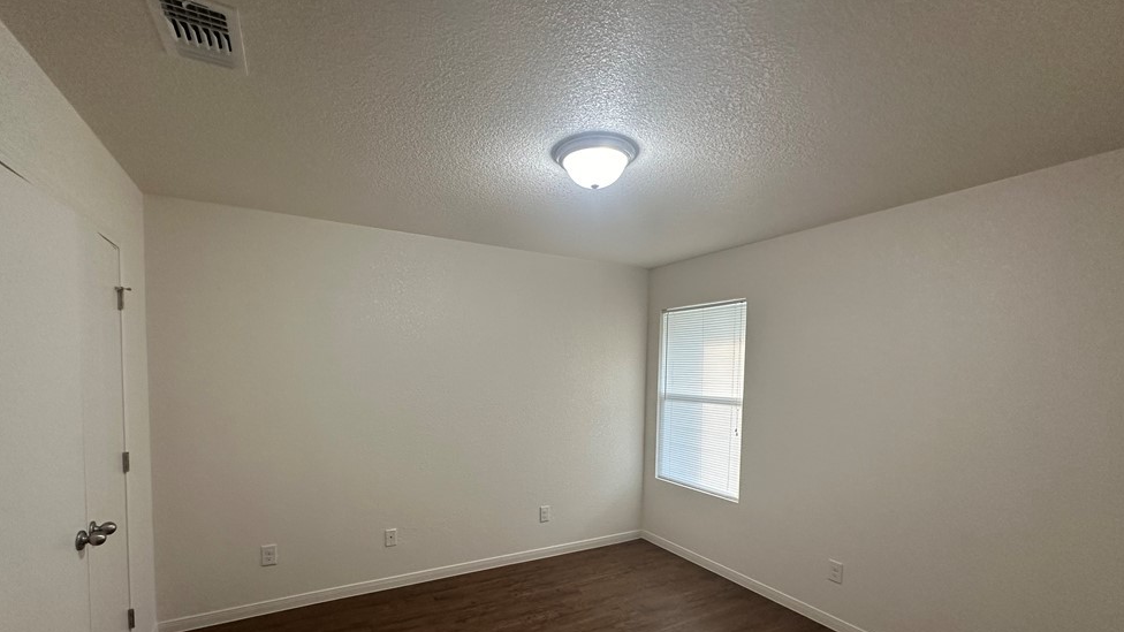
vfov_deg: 66.0
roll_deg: -1.0
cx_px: 545
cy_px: 398
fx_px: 477
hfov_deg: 99.3
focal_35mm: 16
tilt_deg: -3.3
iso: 200
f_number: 2.2
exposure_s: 1/120
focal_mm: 2.22
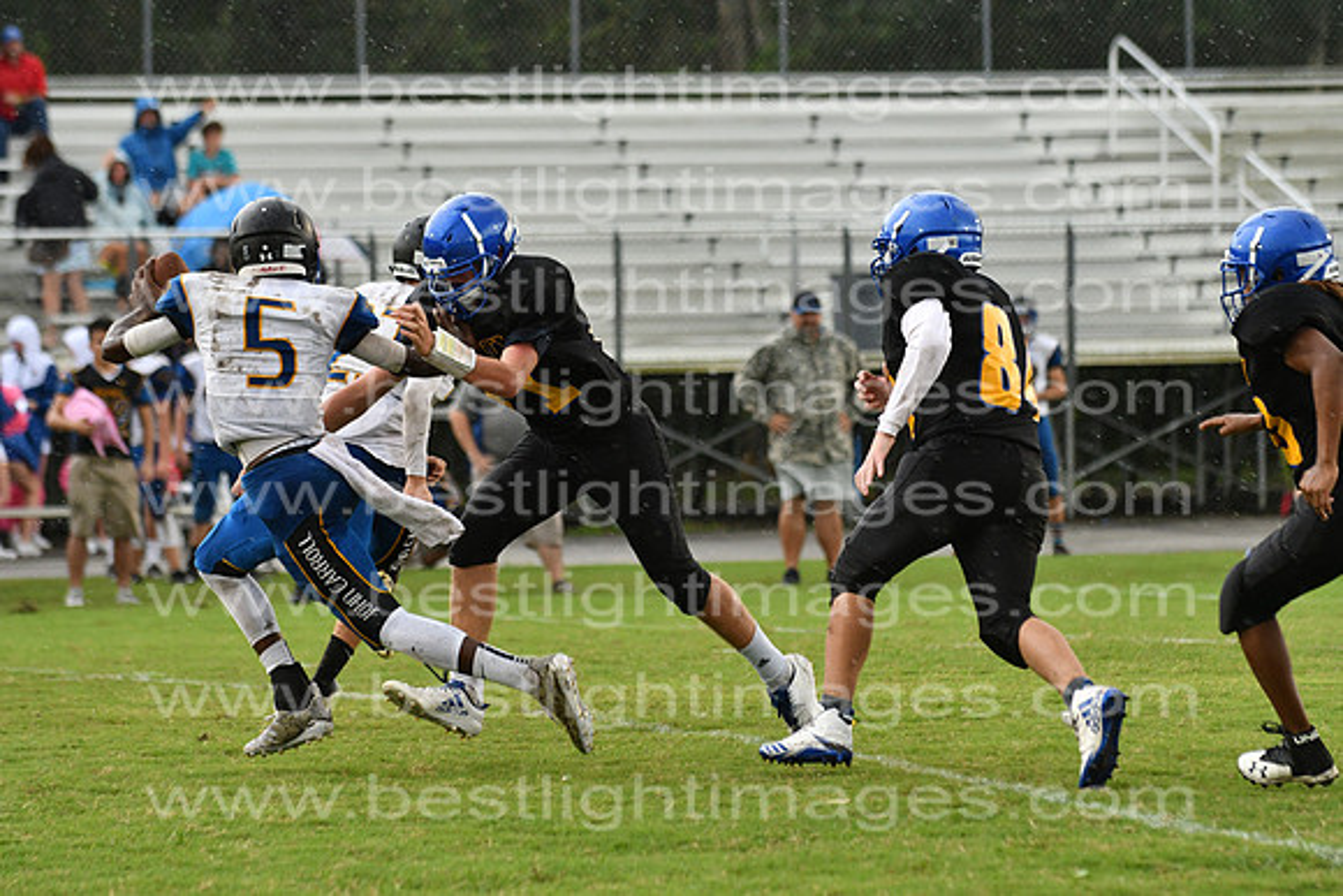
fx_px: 7836
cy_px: 448
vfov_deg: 6.5
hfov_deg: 9.8
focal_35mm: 210
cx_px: 672
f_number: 3.5
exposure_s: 1/1000
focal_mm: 140
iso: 1000
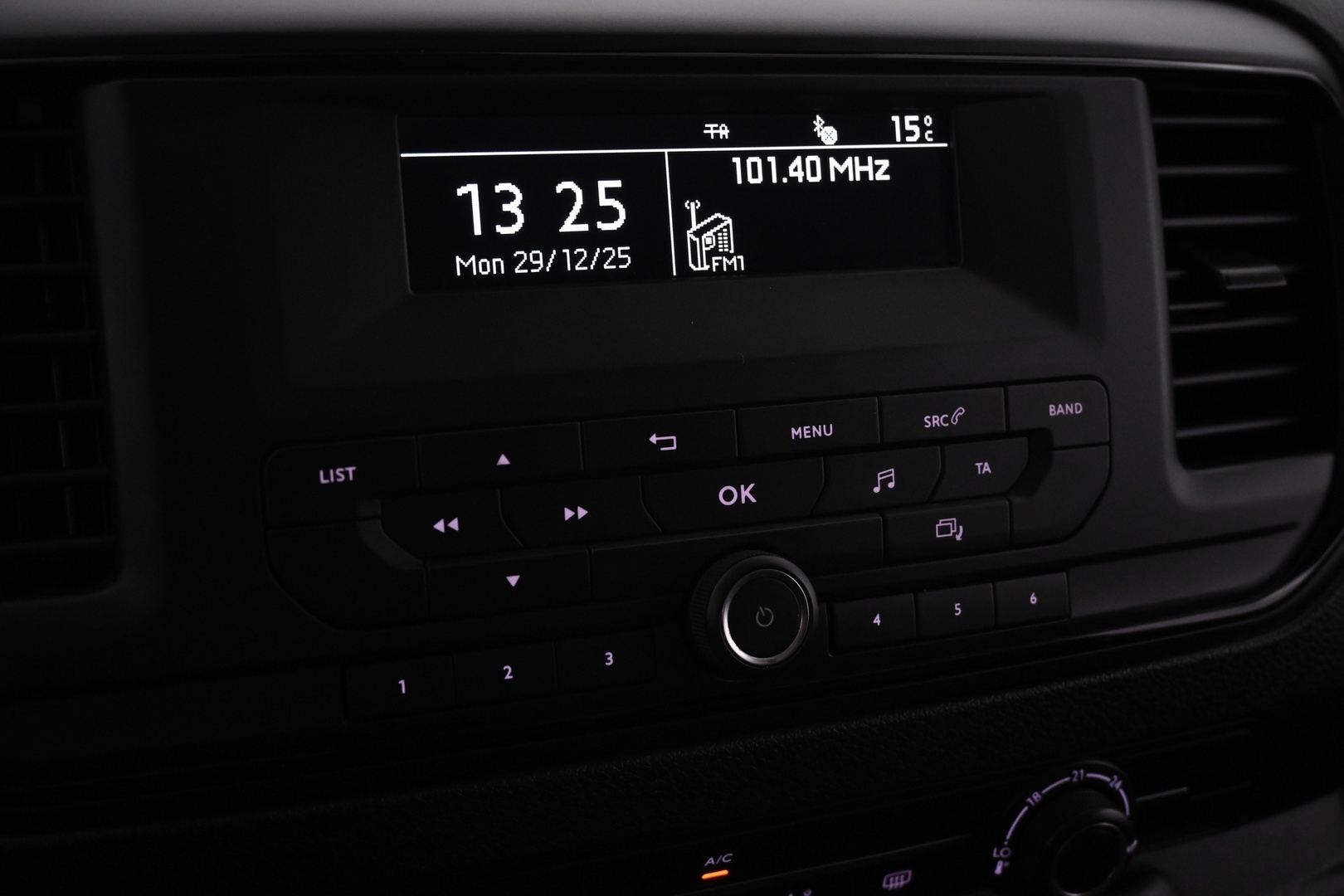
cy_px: 448
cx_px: 672
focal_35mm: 44
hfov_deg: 45.0
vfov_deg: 30.8
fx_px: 1624
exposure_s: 1/50
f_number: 4.8
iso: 2200
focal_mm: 29
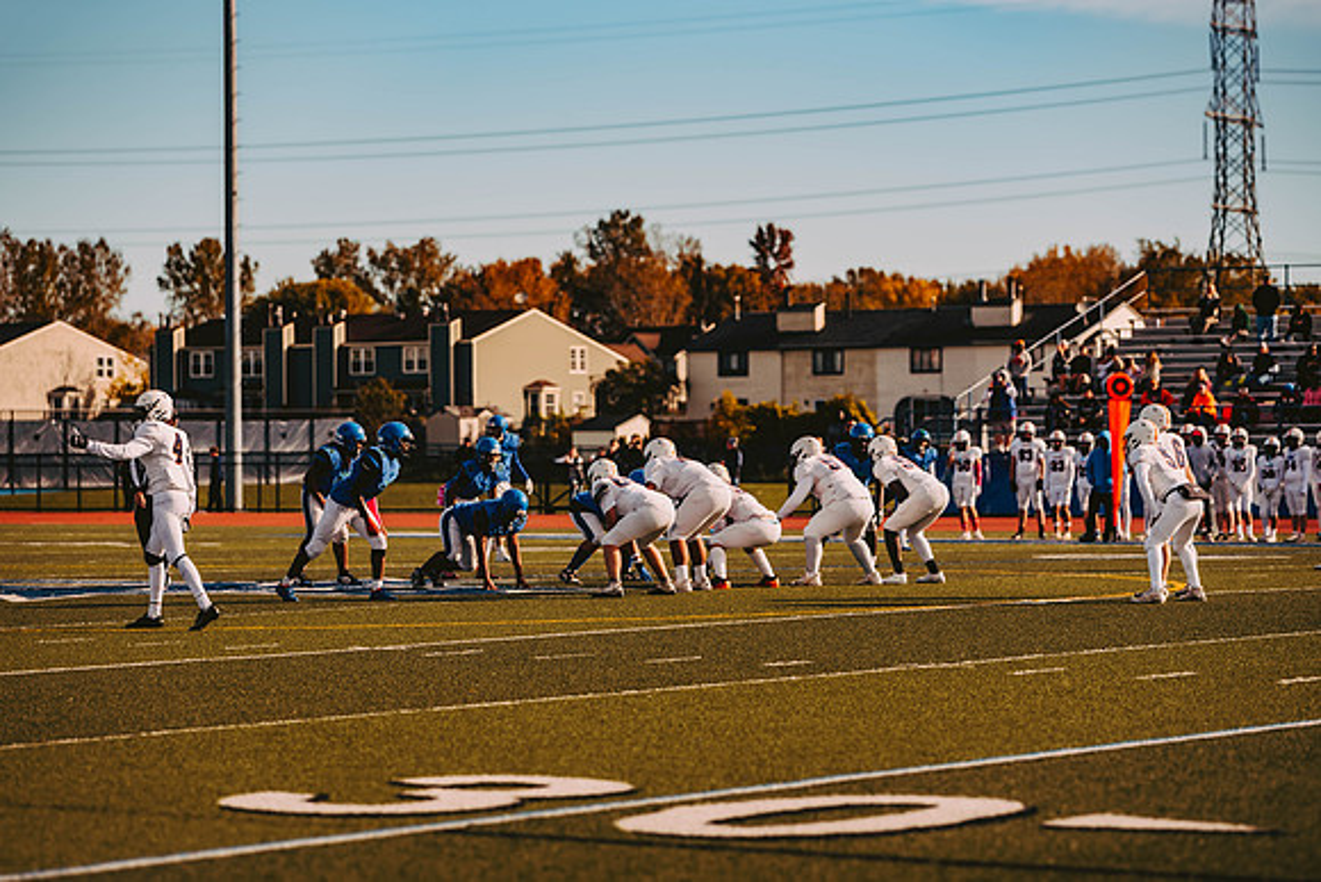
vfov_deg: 11.4
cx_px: 660
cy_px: 441
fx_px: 4424
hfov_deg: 17.0
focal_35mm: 121
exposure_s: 1/2500
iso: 160
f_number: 2.8
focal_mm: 116
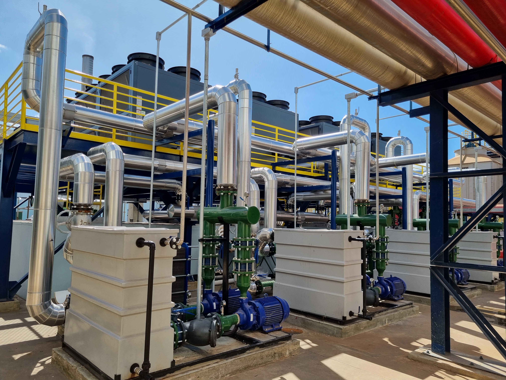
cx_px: 253
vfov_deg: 53.1
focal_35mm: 26
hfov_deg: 67.3
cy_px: 190
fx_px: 380
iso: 50
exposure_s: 1/2136
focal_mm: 5.4
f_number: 1.8
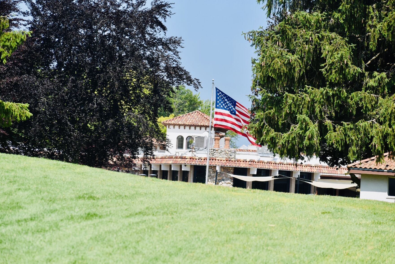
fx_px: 1844
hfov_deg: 12.2
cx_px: 198
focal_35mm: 168
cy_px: 132
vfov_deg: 8.2
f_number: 7.1
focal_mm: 112
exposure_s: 1/1600
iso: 400
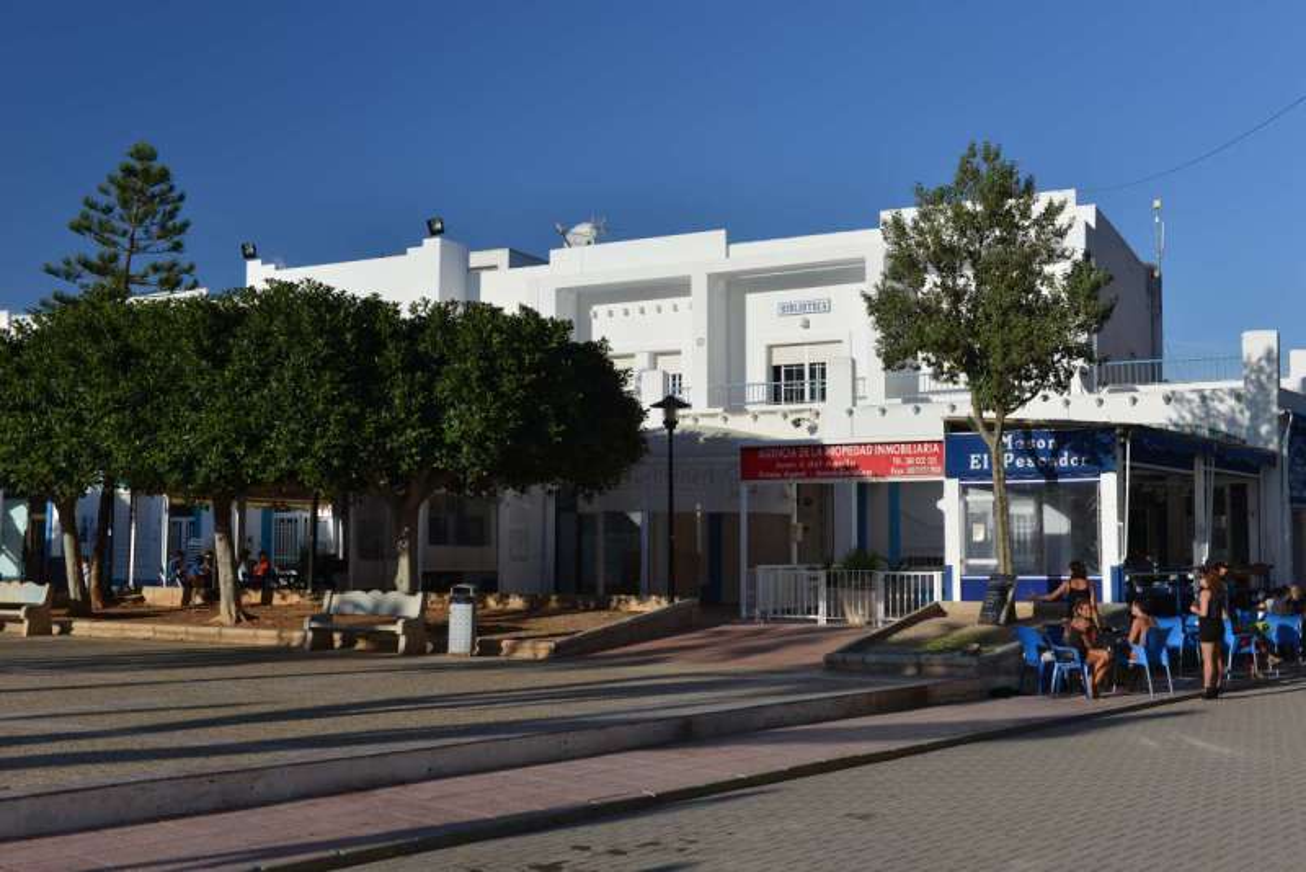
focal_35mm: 38
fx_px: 1379
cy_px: 436
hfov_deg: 50.7
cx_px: 653
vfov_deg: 35.1
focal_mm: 38
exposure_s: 1/200
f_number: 7.1
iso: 125
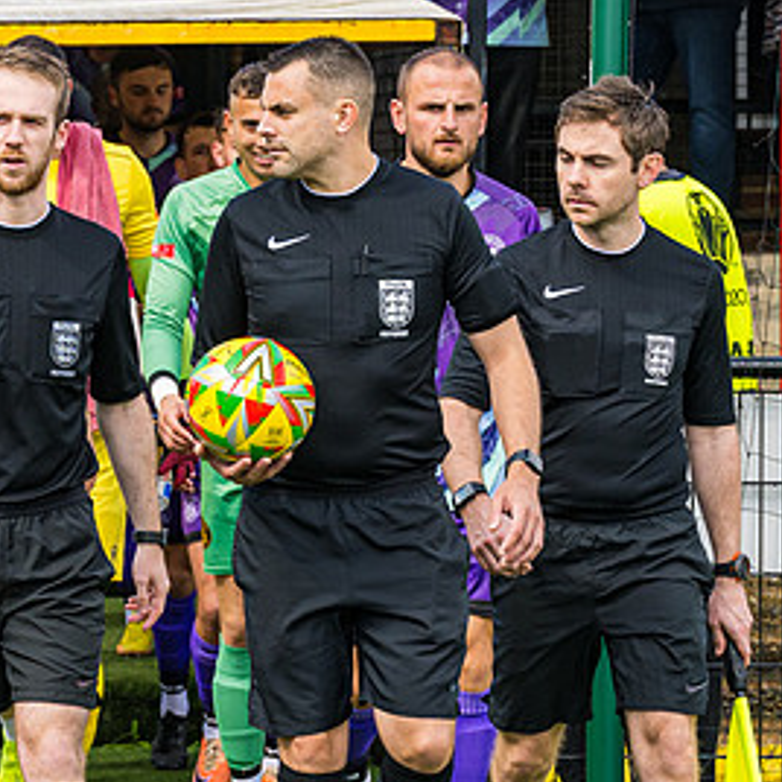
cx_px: 28
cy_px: 580
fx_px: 7898
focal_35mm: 309
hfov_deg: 5.7
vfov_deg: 5.7
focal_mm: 89
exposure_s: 1/800
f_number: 5
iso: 200
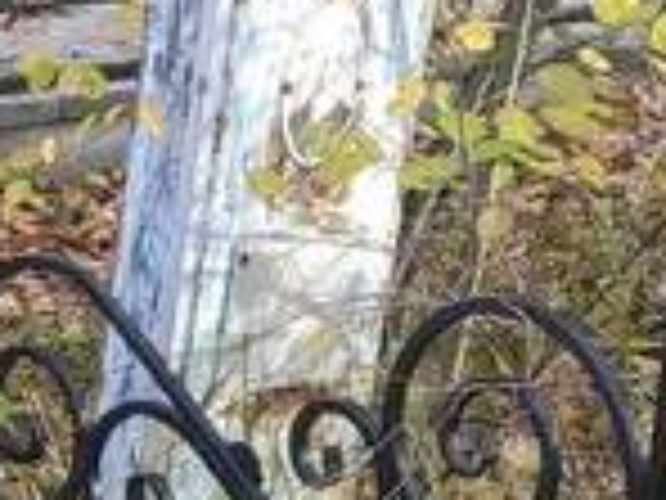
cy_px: 766
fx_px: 3463
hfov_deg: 10.7
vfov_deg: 8.1
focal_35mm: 180
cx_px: -198
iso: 112
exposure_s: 1/179
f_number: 1.75
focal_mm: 4.77
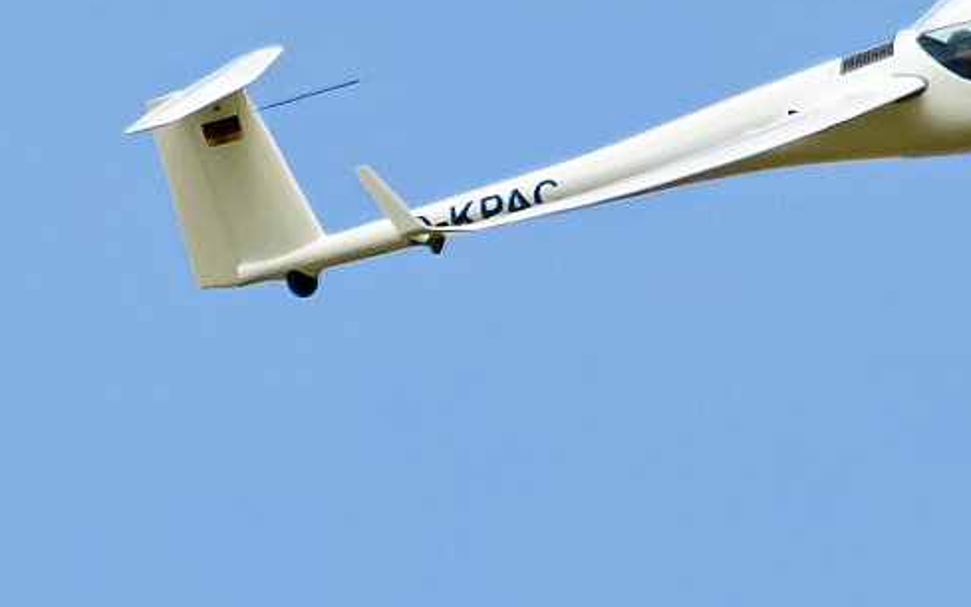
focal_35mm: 2249
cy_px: 83
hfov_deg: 0.9
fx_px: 59536
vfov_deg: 0.6
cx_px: 788
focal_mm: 600
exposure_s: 1/2000
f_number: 7.1
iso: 560
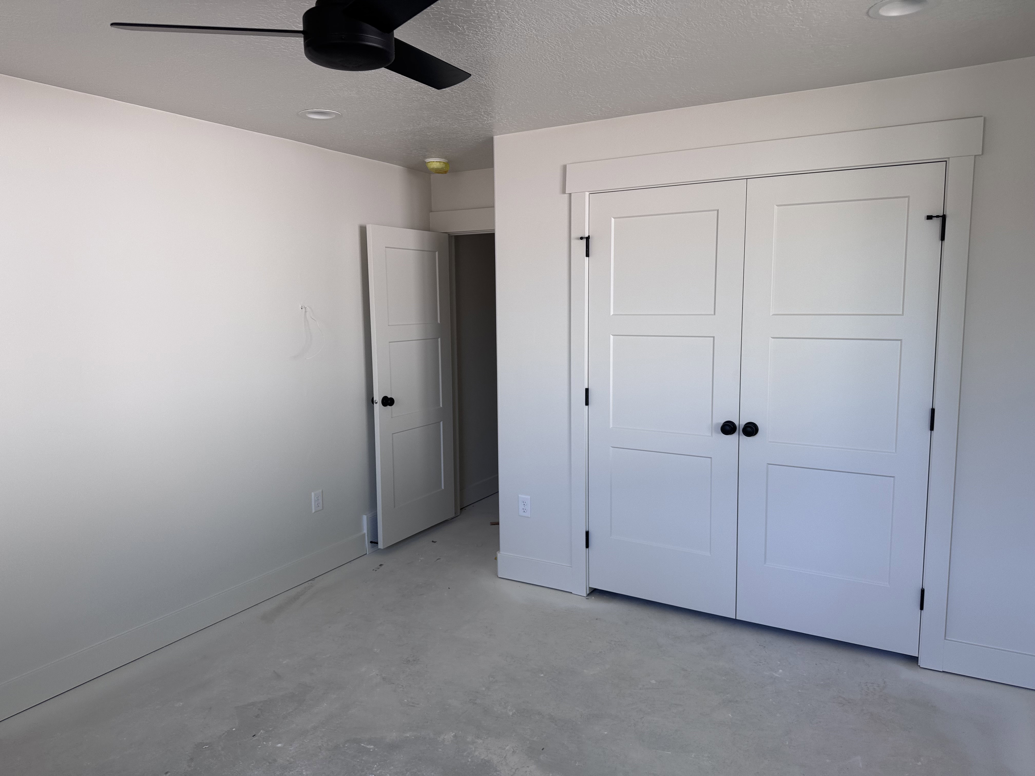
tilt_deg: -4.5
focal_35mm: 24
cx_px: 518
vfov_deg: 56.8
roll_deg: +1.8
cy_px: 388
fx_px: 718
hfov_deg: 71.6
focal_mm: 6.76
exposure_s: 1/150
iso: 64
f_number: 1.78
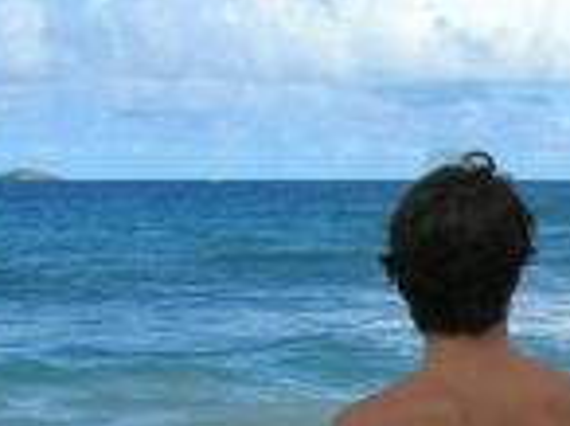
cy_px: 489
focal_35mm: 128
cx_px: 830
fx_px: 2104
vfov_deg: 11.4
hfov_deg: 14.5
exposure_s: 1/480
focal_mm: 5.7
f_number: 4.9
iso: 50
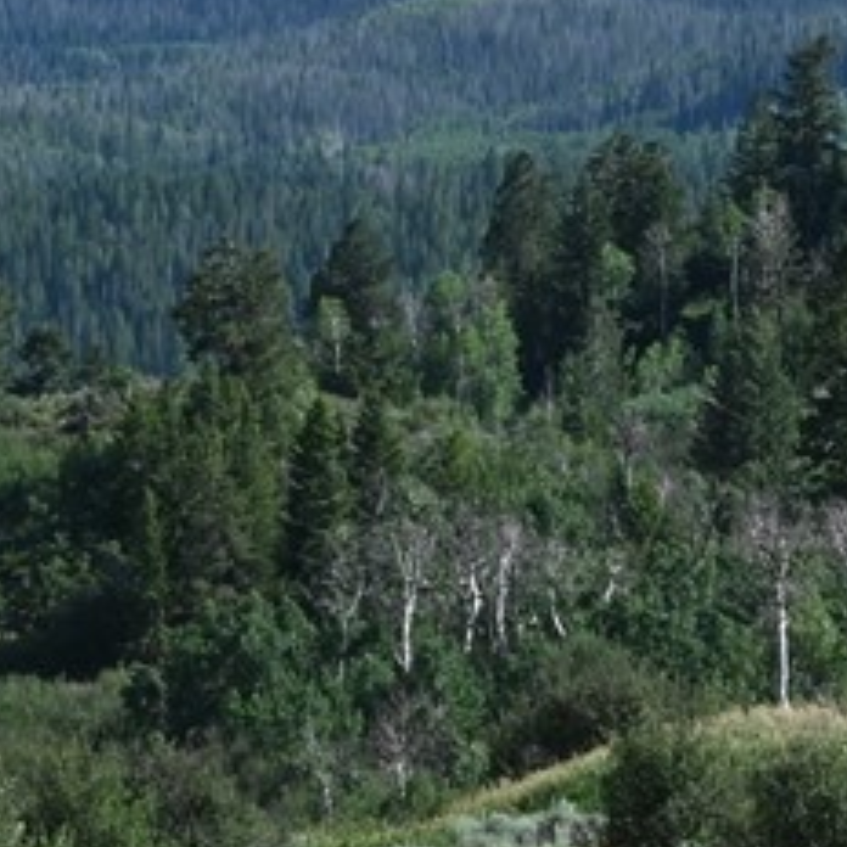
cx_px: 208
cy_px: 1024
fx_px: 7585
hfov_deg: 6.4
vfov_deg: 6.4
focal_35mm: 274
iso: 100
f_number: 7.1
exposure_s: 1/400
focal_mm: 44
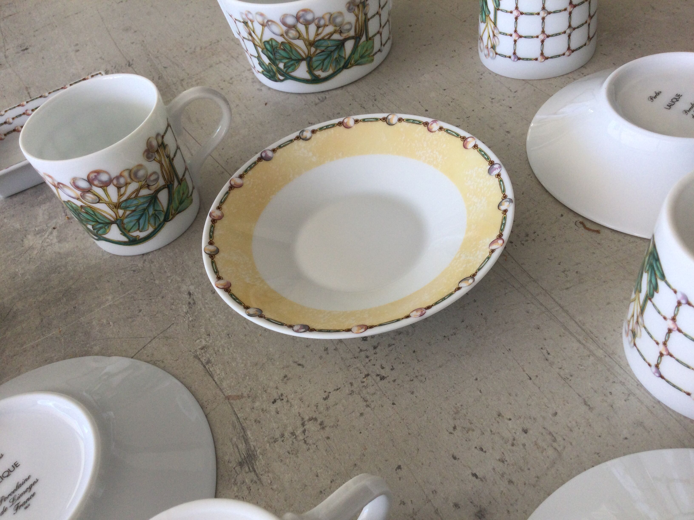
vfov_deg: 45.4
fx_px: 622
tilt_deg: -47.8
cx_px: 347
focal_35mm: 31
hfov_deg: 58.4
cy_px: 260
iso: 40
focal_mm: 3.3
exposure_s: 1/100
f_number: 2.4
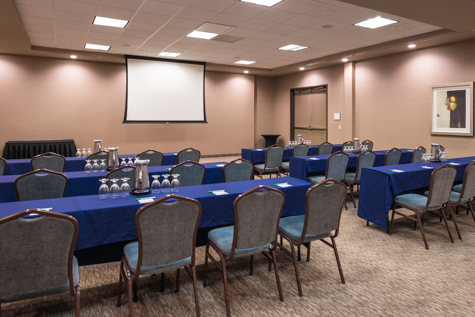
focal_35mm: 24
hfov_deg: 73.7
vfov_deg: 53.2
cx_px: 238
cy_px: 158
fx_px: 317
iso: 640
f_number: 9.5
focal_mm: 24
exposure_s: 1/6
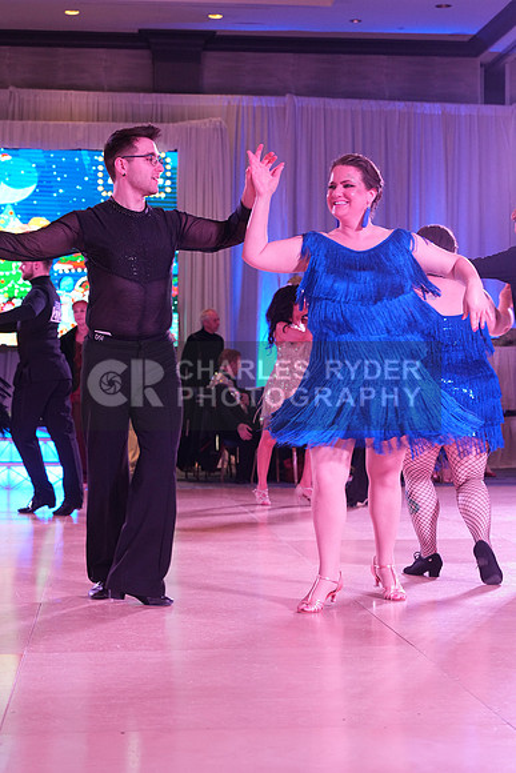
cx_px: 258
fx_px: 1504
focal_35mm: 70
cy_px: 386
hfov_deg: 19.5
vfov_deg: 28.8
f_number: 5.6
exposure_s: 1/200
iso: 2500
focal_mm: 70
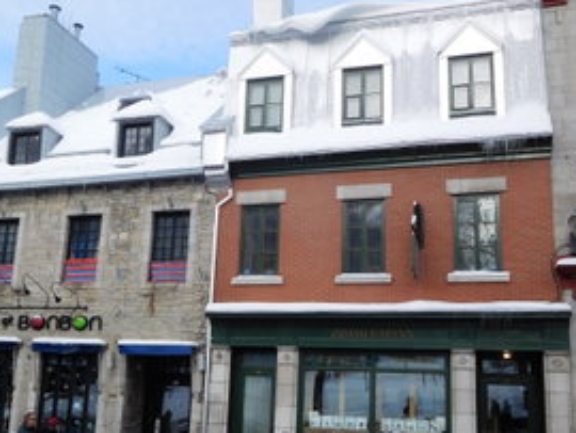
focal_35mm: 37
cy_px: 264
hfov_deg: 50.1
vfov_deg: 38.5
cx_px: 277
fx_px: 616
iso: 125
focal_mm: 4.5
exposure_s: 1/800
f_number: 3.4
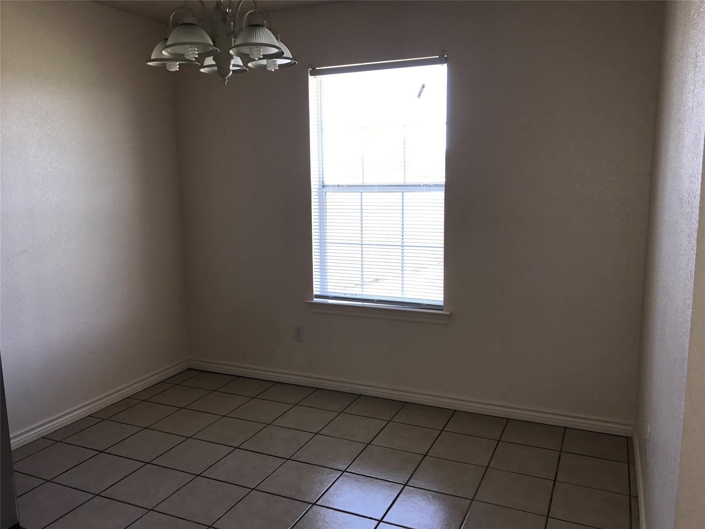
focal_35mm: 28
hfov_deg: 63.4
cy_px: 264
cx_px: 352
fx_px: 570
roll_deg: +0.5
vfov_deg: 49.7
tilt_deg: -9.5
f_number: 1.8
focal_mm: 3.99
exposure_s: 1/30
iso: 20
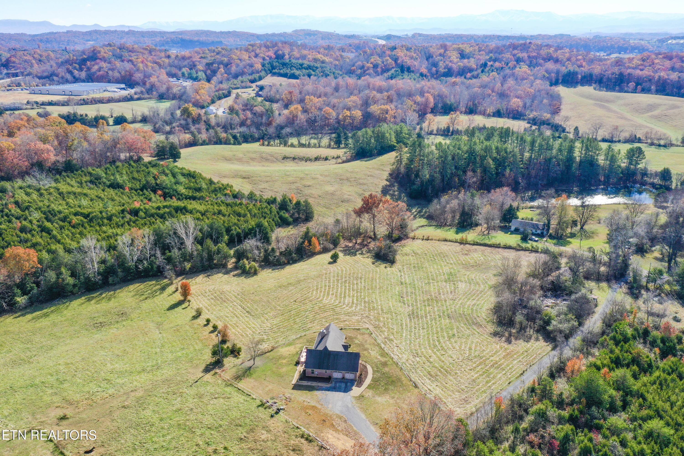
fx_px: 532
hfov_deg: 65.5
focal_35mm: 28
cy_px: 228
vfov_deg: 46.4
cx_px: 342
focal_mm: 10.26
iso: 100
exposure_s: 1/400
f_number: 5.6
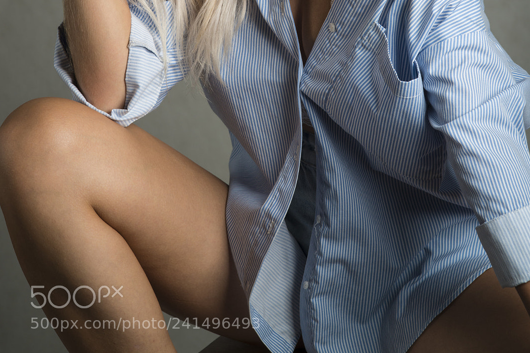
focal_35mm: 158
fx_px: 2326
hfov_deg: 13.0
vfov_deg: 8.6
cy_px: -36
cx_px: 265
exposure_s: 1/200
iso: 200
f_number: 8
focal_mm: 105
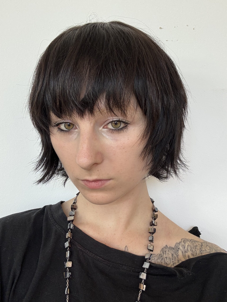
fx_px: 262
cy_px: 151
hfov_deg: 46.8
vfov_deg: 60.0
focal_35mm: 30
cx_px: 114
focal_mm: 2.69
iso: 80
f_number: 1.9
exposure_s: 1/82
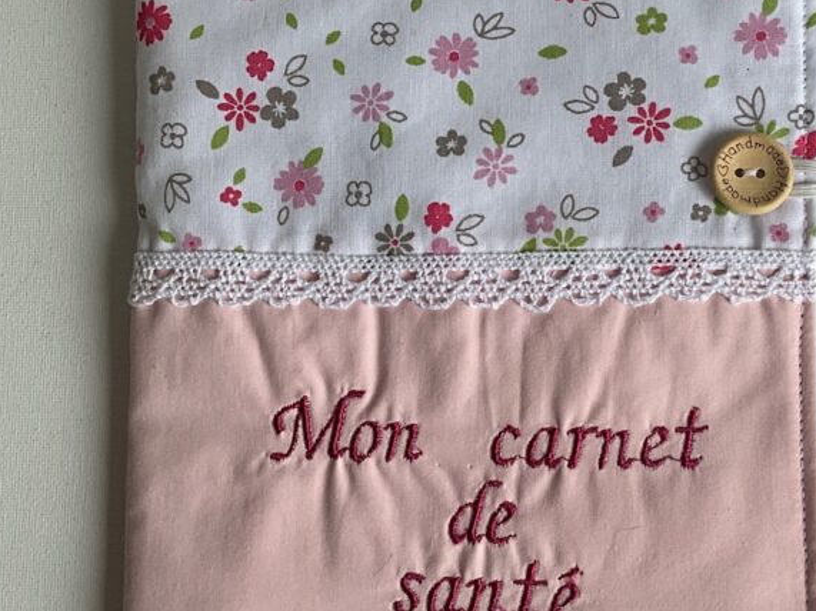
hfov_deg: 36.5
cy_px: 224
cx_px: 532
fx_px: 1226
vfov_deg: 27.9
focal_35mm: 52
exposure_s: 1/320
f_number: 1.8
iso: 25
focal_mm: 3
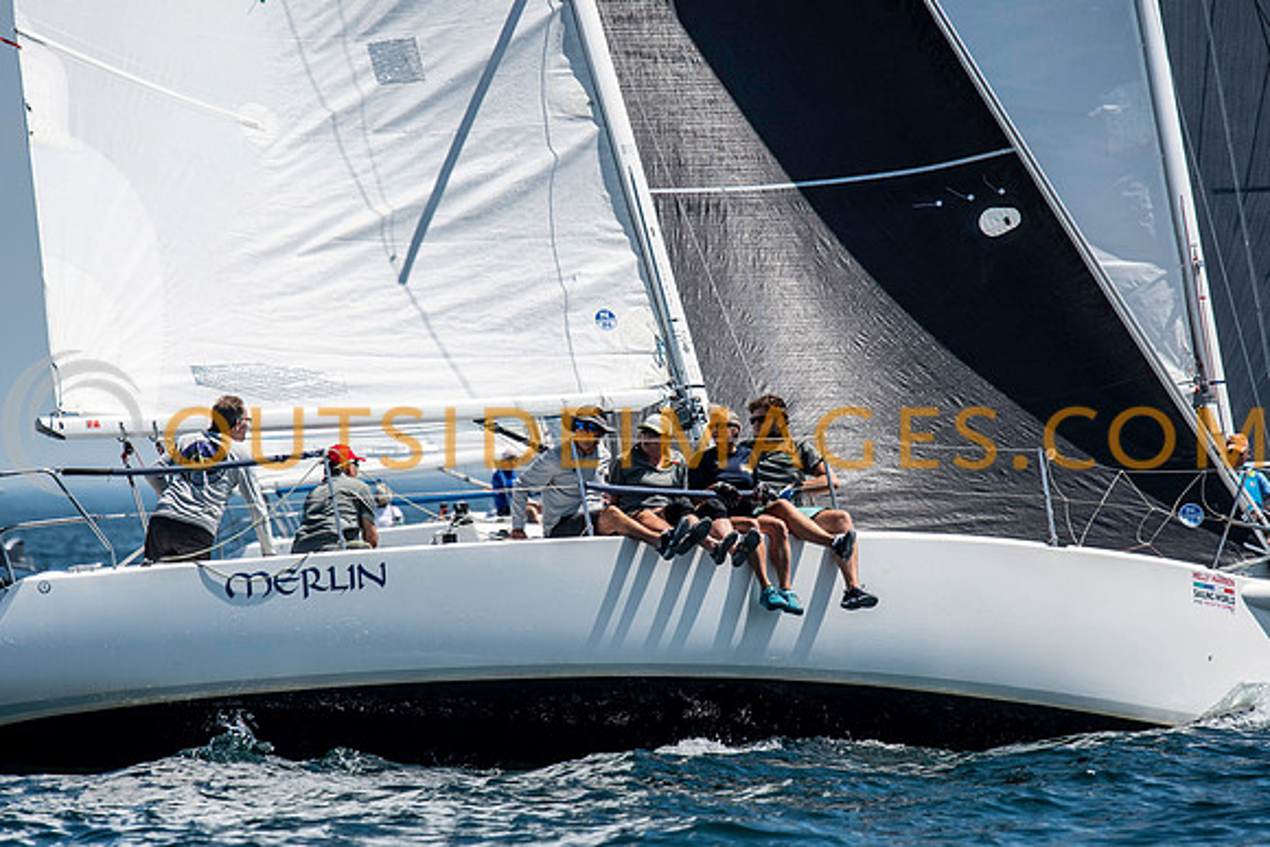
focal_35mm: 450
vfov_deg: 3.1
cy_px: 424
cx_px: 635
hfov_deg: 4.6
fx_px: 15878
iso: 320
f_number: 5.6
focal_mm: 300
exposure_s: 1/3200
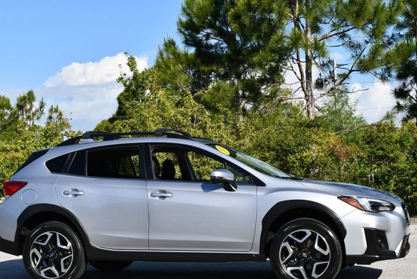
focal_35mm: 74
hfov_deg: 27.3
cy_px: 157
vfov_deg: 18.4
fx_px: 858
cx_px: 202
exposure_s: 1/250
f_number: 8
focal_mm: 32
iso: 100
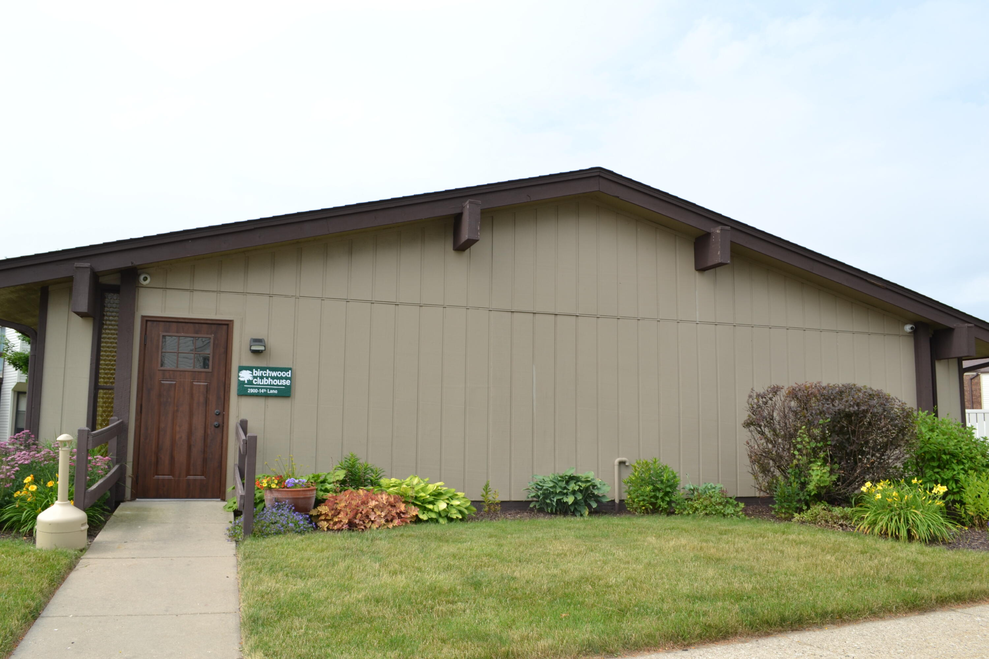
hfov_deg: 61.9
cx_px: 494
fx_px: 824
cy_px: 330
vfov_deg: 43.6
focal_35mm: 30
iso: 100
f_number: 9
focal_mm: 20
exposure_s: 1/160
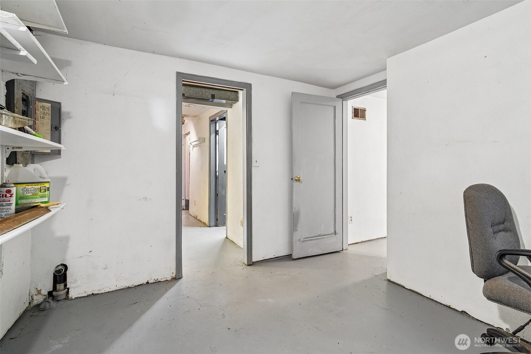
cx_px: 266
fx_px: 236
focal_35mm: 16
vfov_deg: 73.7
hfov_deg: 96.7
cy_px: 177
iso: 1600
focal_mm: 16
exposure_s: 1/8
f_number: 8
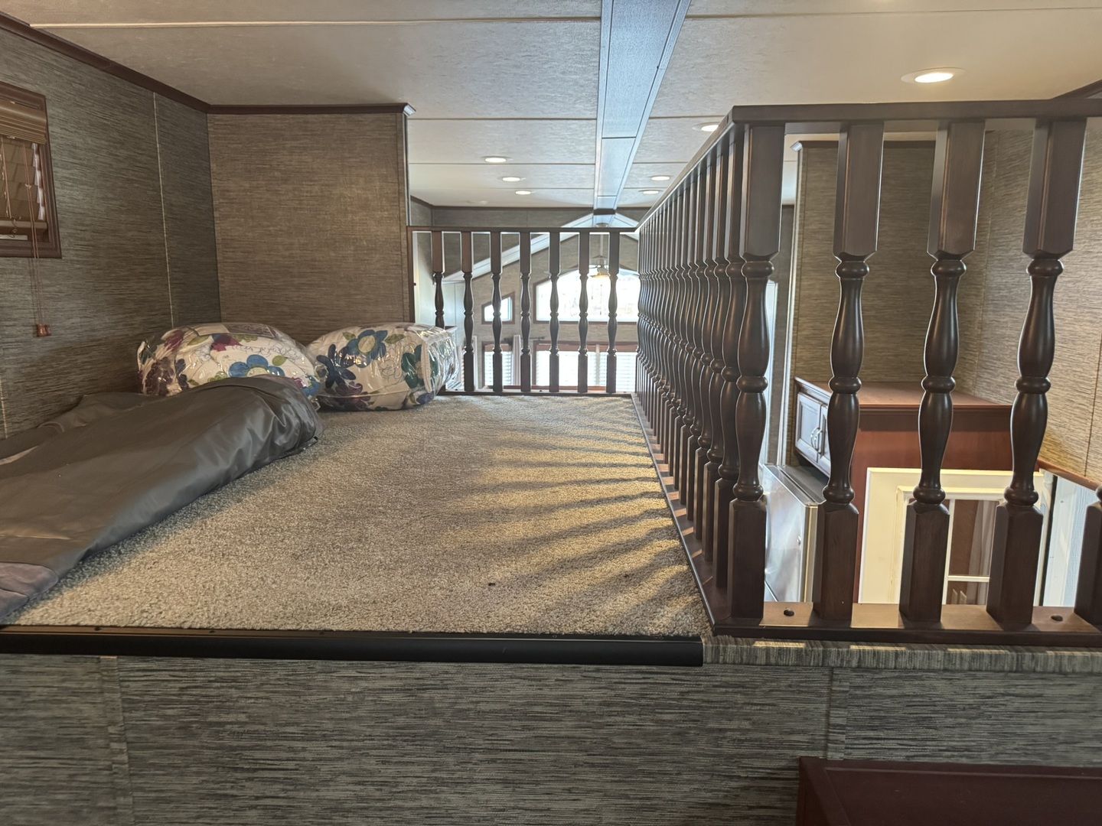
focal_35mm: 24
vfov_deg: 56.8
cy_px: 413
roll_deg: -1.4
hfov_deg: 71.6
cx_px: 551
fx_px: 764
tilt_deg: -10.6
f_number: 1.78
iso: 640
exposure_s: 1/60
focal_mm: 6.76
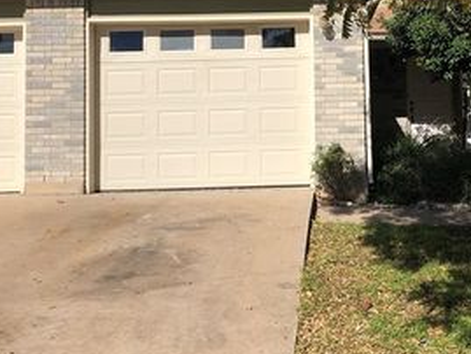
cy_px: 78
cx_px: 326
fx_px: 708
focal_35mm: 52
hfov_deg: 36.3
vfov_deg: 27.6
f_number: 1.8
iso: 25
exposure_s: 1/3247
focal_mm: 3.99
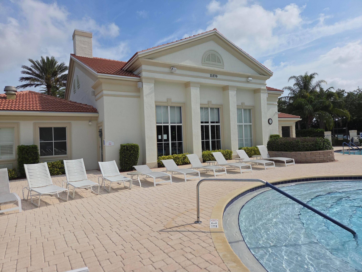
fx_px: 241
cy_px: 136
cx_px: 181
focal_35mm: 23
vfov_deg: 58.9
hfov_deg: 73.9
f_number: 1.8
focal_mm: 5.4
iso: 64
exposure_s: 1/7891
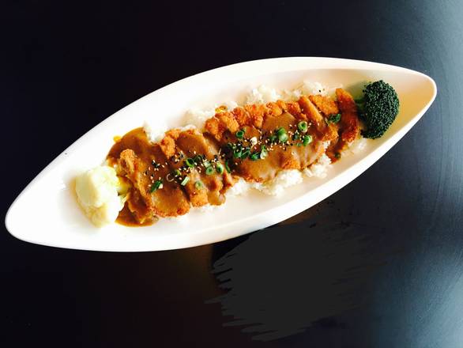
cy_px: 174
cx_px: 232
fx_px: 388
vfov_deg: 48.3
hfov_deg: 61.6
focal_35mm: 29
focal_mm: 4.15
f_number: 2.2
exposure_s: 1/15
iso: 32
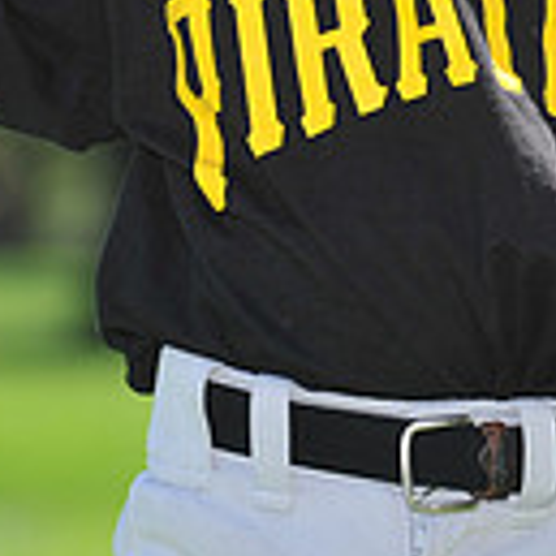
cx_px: 427
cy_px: -181
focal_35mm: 457
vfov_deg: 3.8
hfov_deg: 3.8
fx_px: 8305
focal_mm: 120
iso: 200
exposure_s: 1/1000
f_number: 4
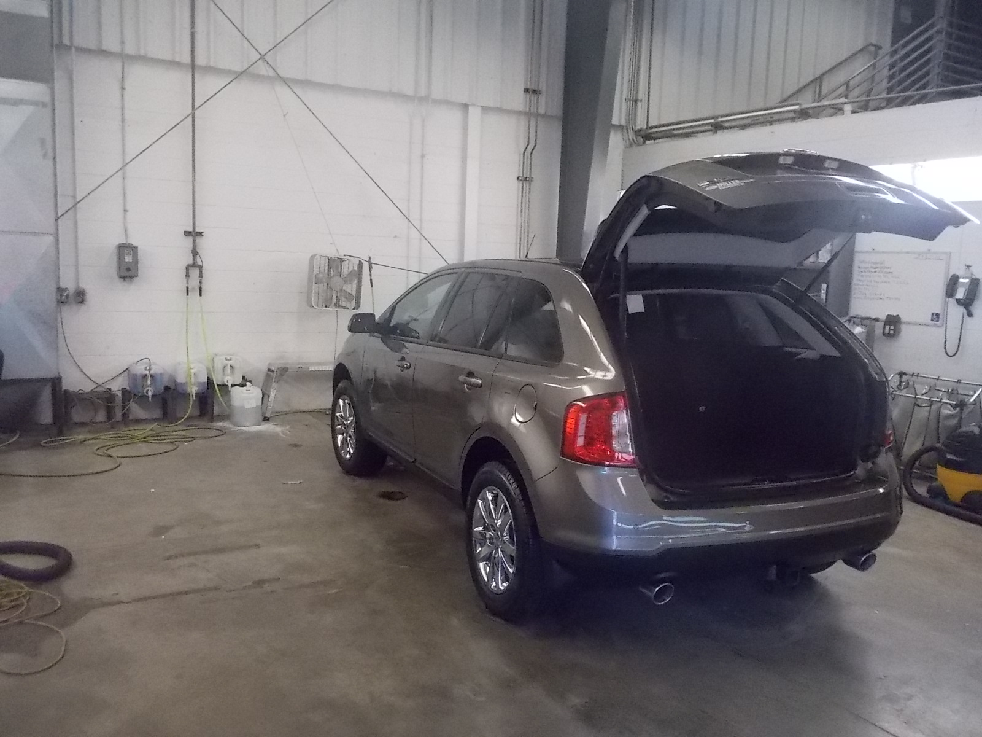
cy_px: 368
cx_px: 491
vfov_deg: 48.2
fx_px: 823
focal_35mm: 29
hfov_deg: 61.7
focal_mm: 4.1
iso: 640
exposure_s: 1/125
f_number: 3.3
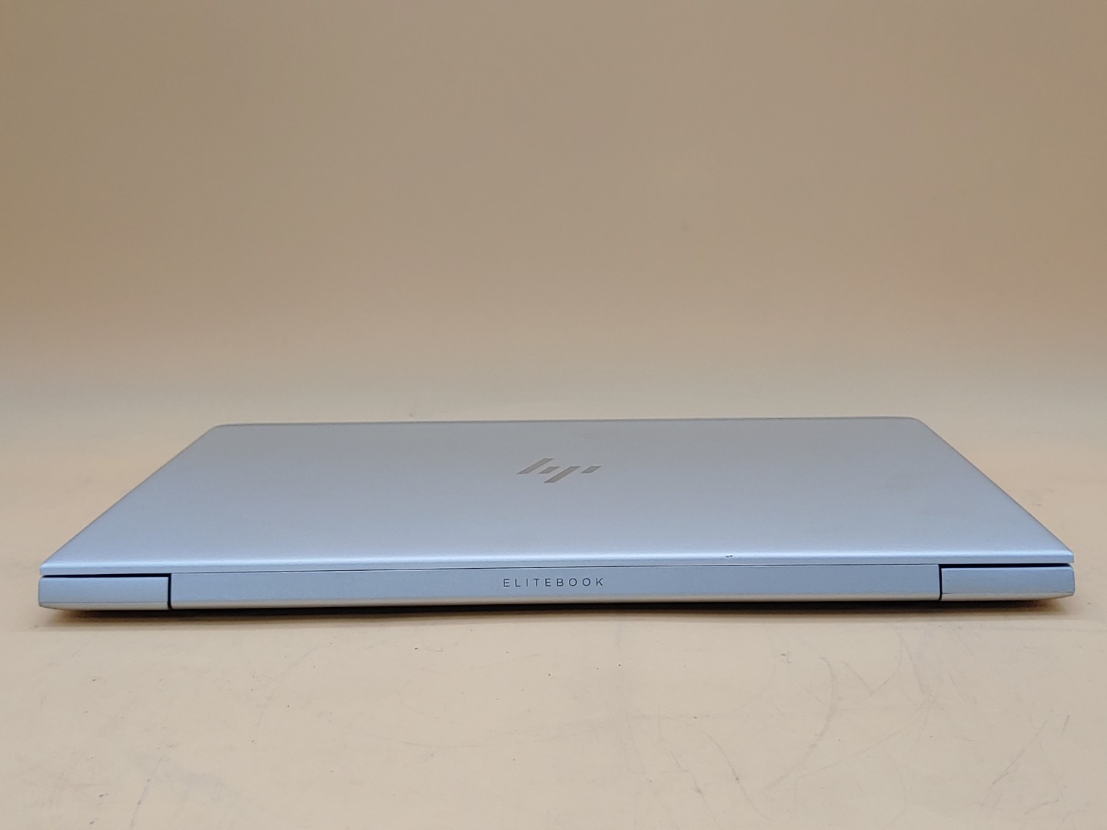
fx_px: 1471
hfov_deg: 41.2
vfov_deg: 31.5
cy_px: 415
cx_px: 554
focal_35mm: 46
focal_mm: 4.36
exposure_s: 1/140
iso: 50
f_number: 1.8
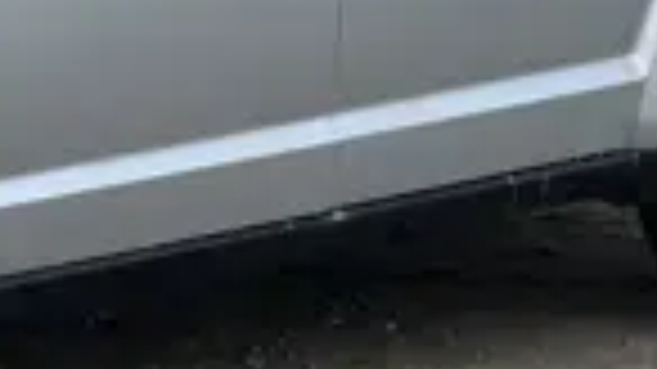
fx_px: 3988
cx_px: -279
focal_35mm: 229
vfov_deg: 5.3
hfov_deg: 9.2
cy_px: -122
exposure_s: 1/953
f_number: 1.78
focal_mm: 6.86
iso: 64
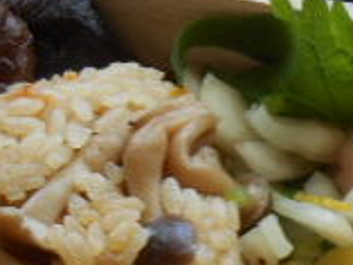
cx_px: 531
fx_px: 1908
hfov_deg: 10.2
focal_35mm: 187
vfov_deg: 7.8
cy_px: 380
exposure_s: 1/30
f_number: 4
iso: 125
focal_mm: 8.3
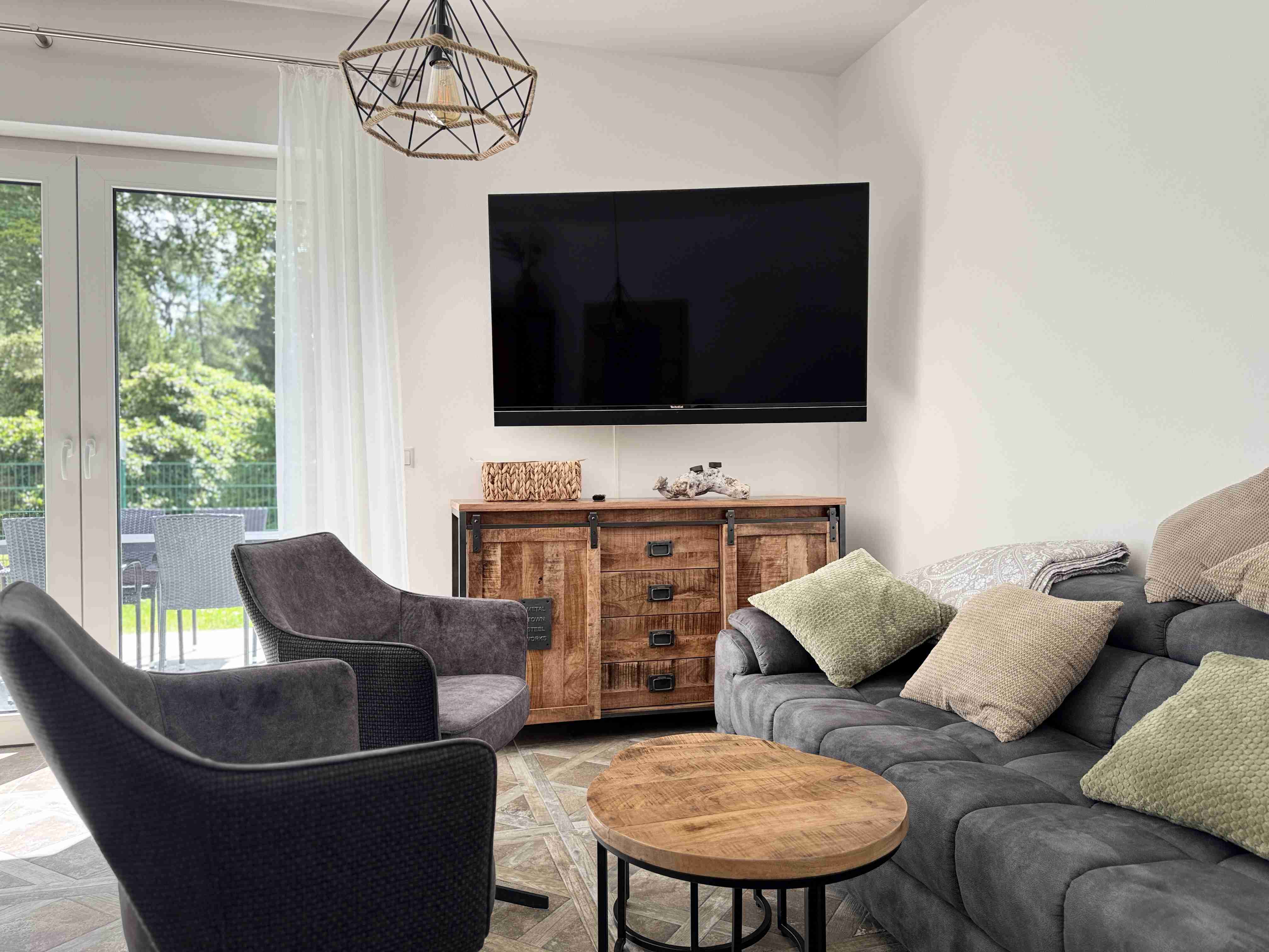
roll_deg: +0.4
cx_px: 634
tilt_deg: -0.9
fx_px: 880
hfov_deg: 71.6
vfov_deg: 56.8
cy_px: 476
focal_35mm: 24
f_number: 1.78
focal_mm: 6.76
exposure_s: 1/121
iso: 50
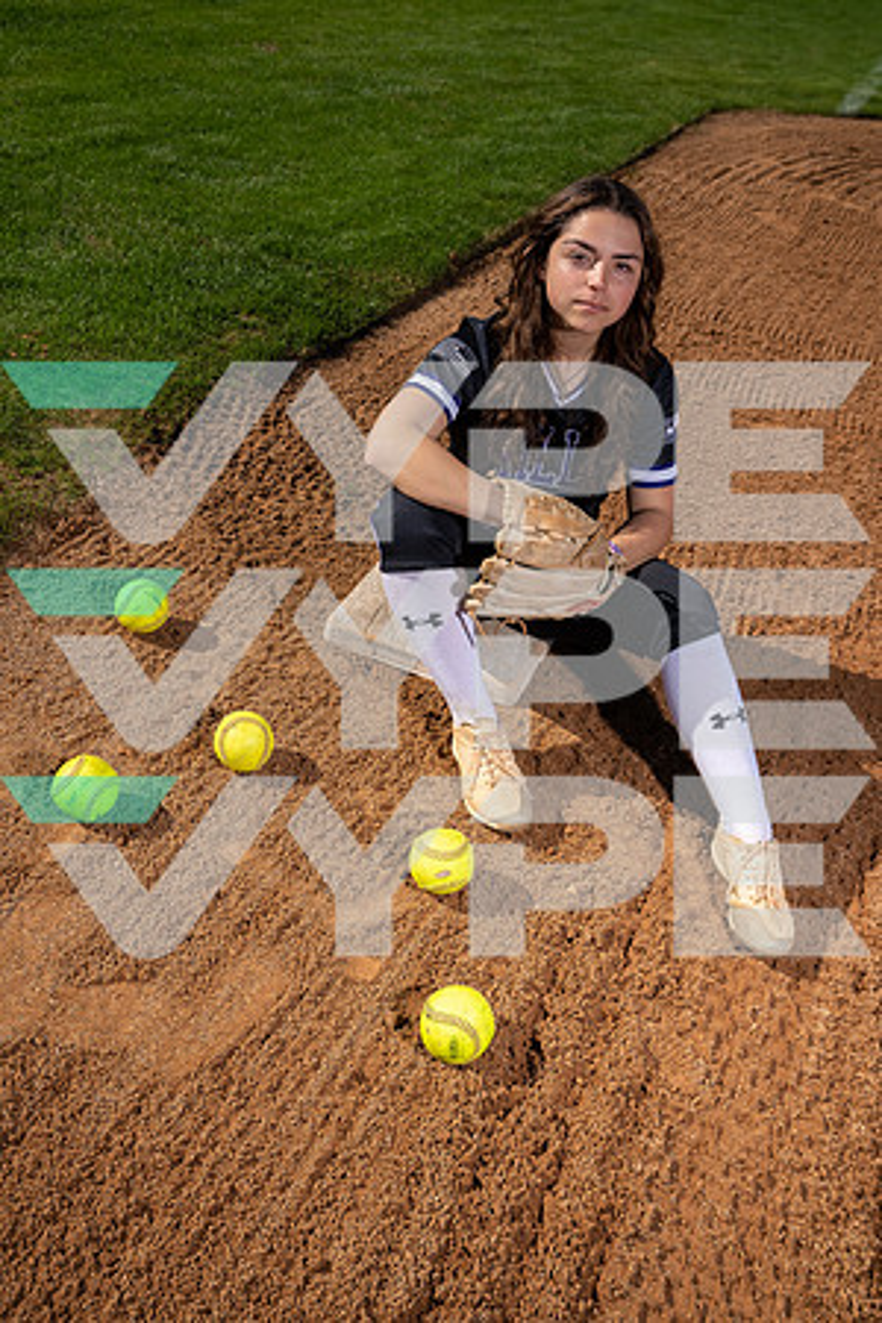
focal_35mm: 34
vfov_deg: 55.8
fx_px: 1249
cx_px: 441
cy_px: 662
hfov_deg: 38.9
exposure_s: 1/640
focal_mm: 34
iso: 100
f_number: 6.3
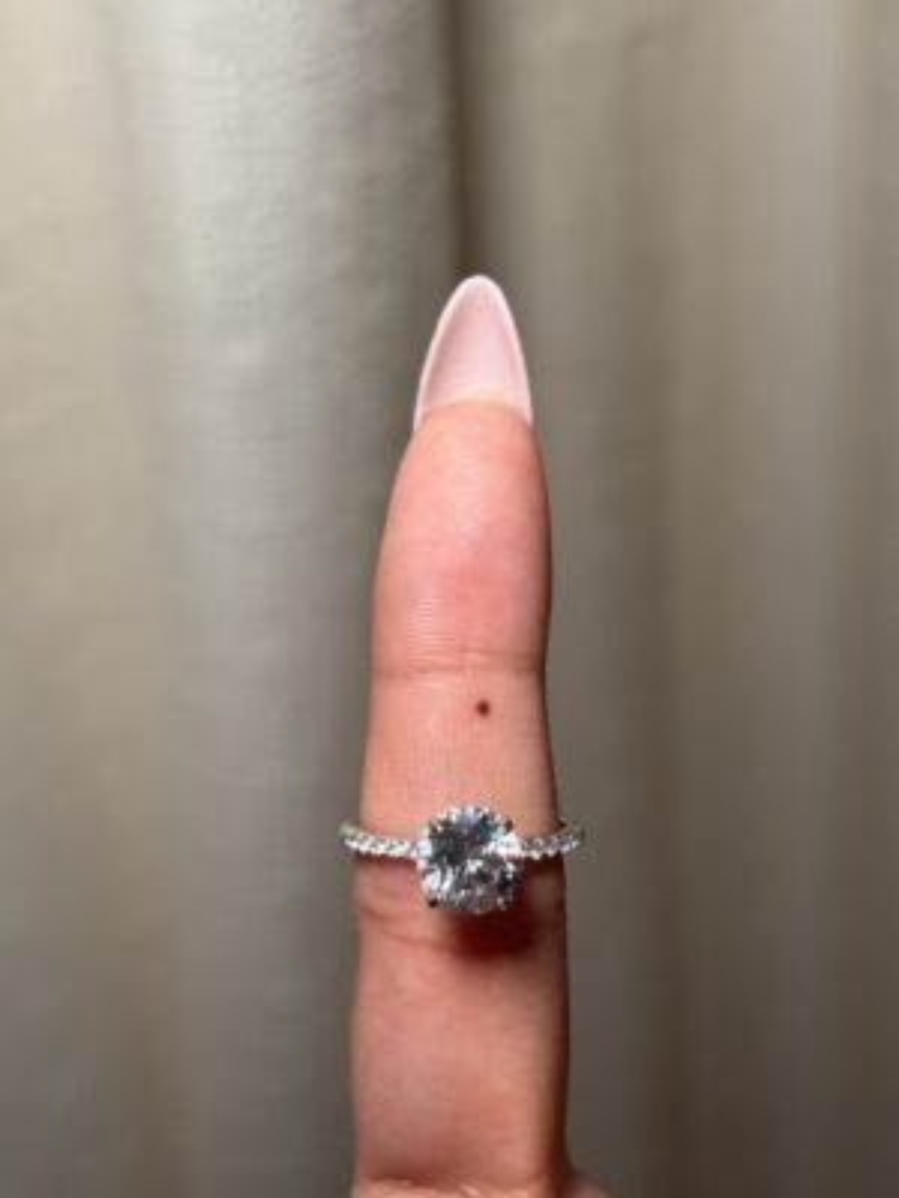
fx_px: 1801
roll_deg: +4.3
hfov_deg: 28.0
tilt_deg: -35.0
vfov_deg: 36.8
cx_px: 450
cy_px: 599
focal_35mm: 52
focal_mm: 5.96
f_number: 1.6
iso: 50
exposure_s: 1/118
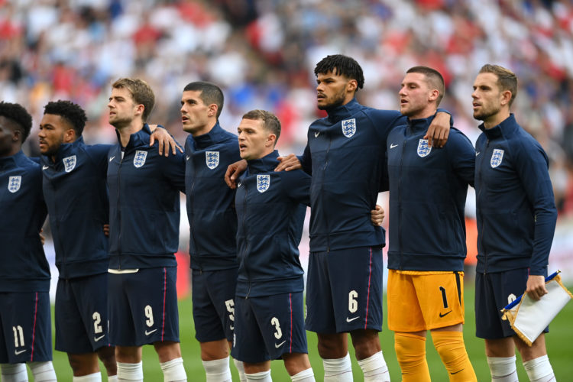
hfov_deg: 5.2
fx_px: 6366
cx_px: 286
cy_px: 191
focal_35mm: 400
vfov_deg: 3.4
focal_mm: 400
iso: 1000
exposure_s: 1/2000
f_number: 3.2
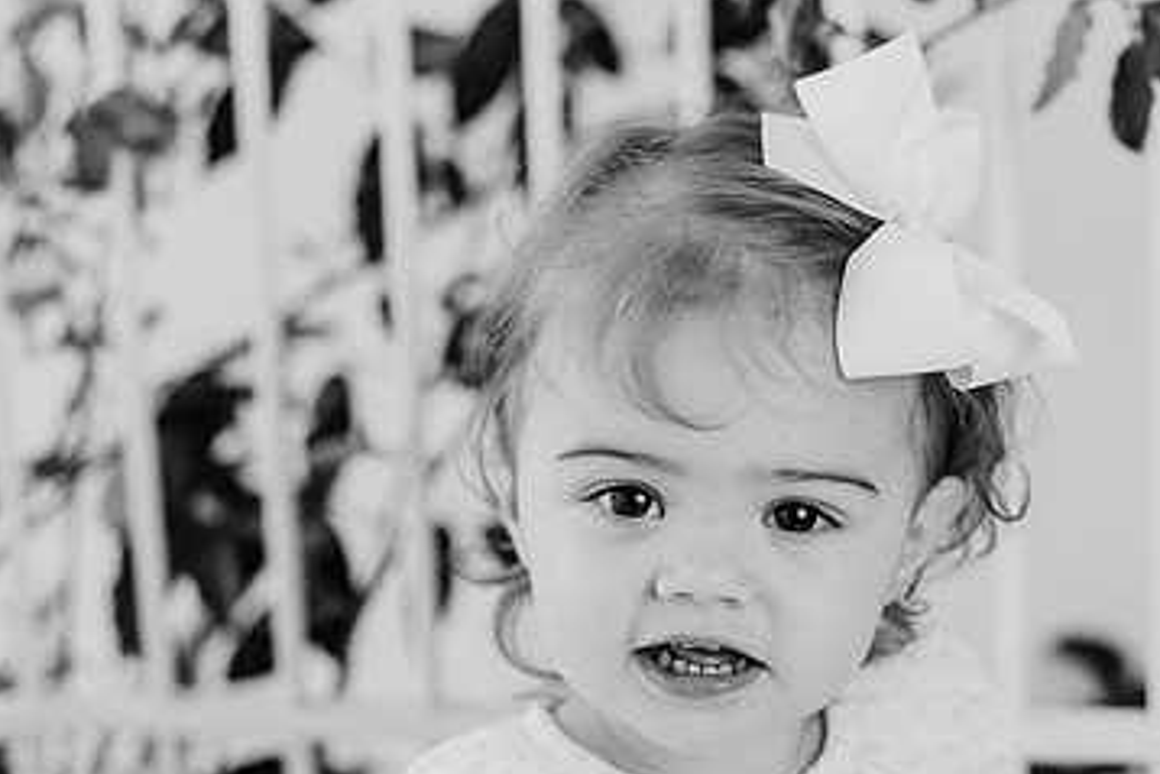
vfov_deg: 16.8
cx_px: 648
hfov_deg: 25.0
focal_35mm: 81
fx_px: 2611
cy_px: 507
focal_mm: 50
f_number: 2.8
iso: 125
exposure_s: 1/160
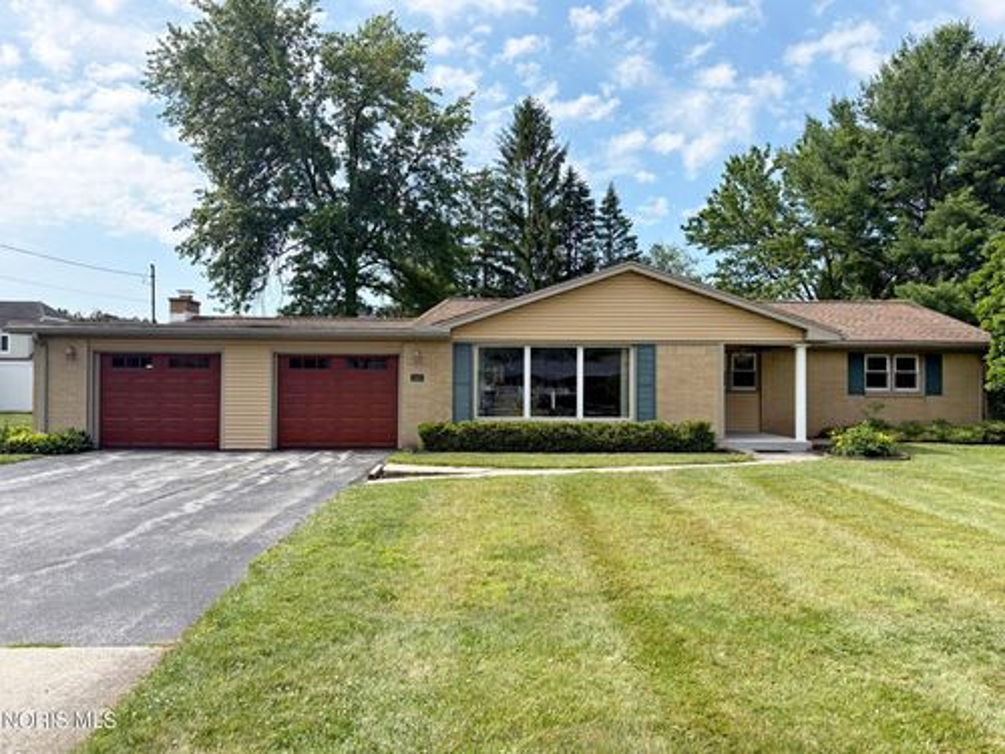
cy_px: 377
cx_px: 502
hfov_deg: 67.3
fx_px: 755
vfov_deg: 53.1
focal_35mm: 26
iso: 64
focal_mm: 5.96
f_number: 1.6
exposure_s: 1/2747
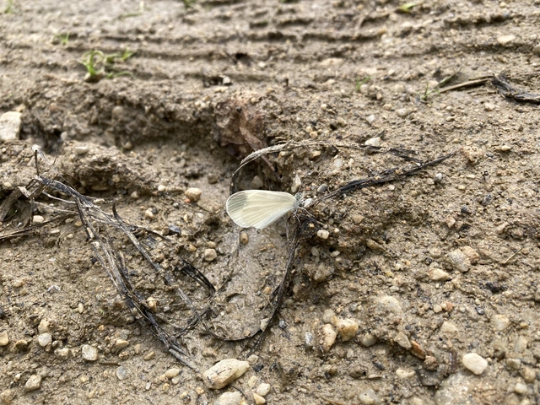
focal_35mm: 28
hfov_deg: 63.4
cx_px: 270
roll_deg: +12.1
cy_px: 202
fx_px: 437
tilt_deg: -41.8
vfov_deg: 49.7
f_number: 1.8
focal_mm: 3.99
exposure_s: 1/466
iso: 20
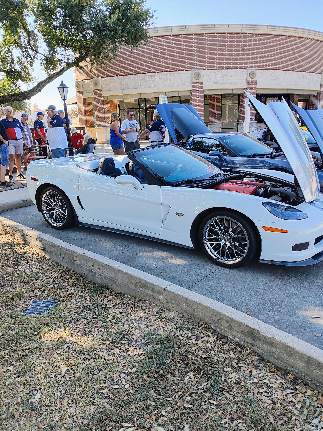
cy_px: 216
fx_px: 311
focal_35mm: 25
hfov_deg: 54.9
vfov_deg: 69.4
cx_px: 162
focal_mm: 4.15
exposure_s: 1/513
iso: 100
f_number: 1.5
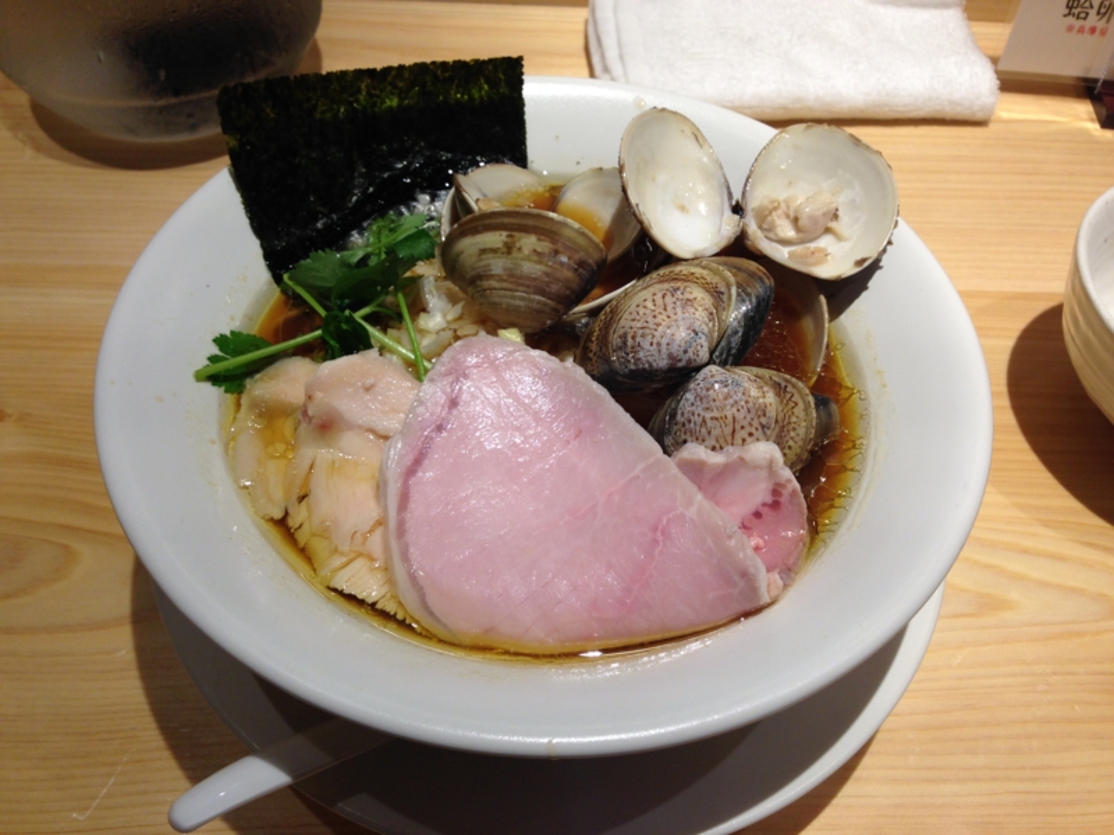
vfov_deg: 42.9
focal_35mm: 33
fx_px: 1062
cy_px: 418
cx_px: 557
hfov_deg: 55.4
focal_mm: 4.12
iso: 50
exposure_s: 1/40
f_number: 2.4
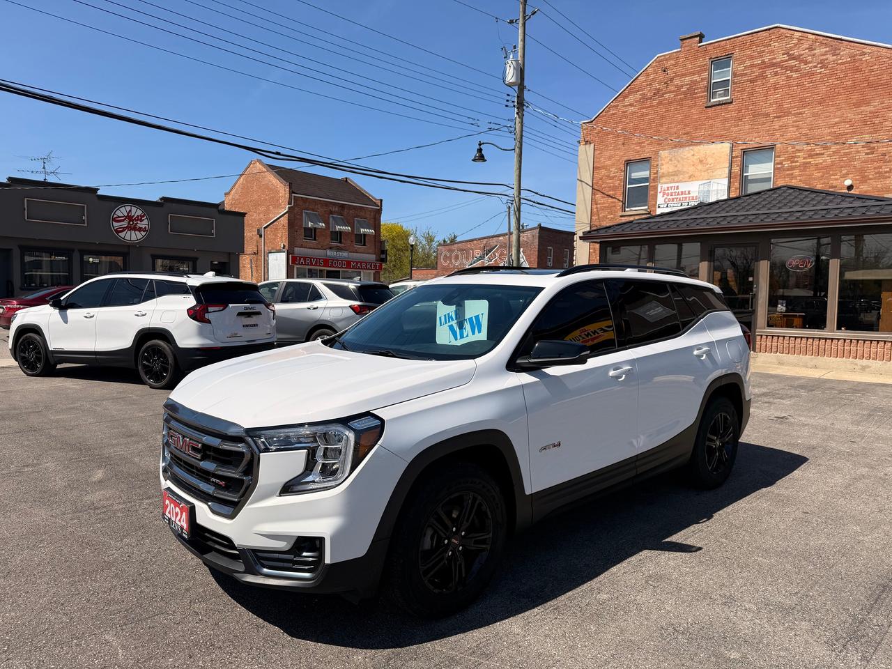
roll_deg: -1.3
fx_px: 618
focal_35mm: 24
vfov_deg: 56.8
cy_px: 334
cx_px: 446
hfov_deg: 71.6
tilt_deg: -1.9
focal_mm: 6.76
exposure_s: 1/6173
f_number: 1.78
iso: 80
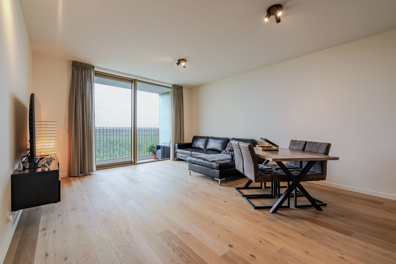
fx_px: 176
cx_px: 198
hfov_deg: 96.7
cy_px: 132
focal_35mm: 16
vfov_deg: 73.7
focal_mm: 16
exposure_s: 1/100
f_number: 11
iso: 250
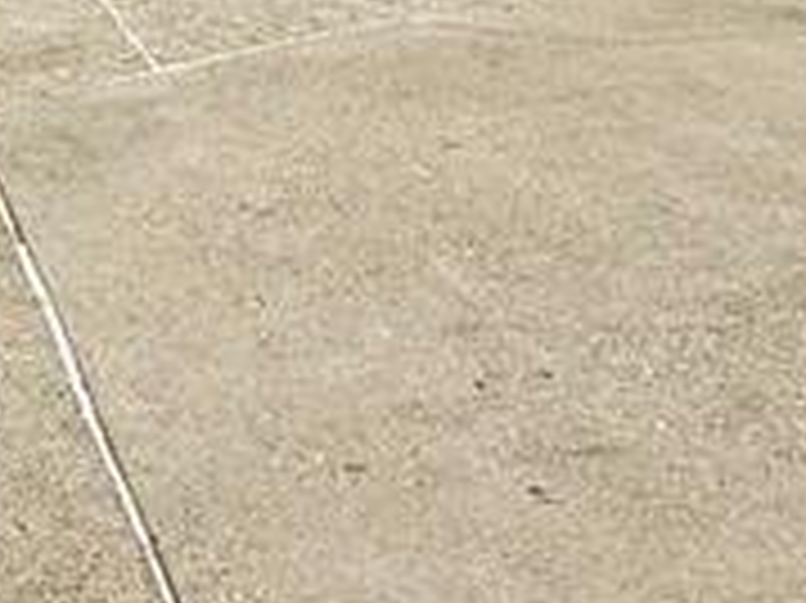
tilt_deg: +2.5
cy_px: -598
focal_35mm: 80
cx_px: 149
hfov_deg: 24.0
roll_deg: +0.6
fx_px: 1861
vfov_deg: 15.0
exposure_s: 1/1497
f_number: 2.2
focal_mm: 2.22
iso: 50
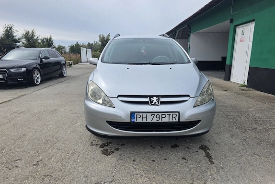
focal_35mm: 25
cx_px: 135
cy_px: 98
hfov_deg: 71.5
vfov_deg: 51.3
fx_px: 191
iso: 80
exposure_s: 1/5958
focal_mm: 6.3
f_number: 1.7
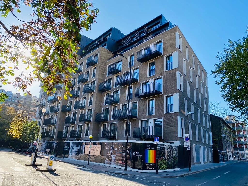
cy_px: 93
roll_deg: -3.7
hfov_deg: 67.3
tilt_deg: +16.6
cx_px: 124
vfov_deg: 53.1
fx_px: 186
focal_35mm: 26
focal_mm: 4.25
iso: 32
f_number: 1.8
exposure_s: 1/957
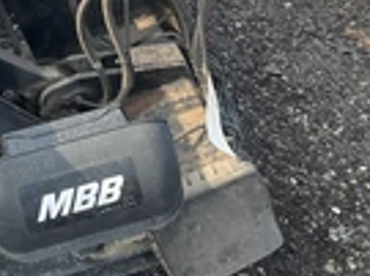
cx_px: -41
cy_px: -85
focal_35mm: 86
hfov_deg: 21.6
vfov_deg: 16.2
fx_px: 918
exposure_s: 1/491
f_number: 1.8
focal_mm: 3
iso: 25
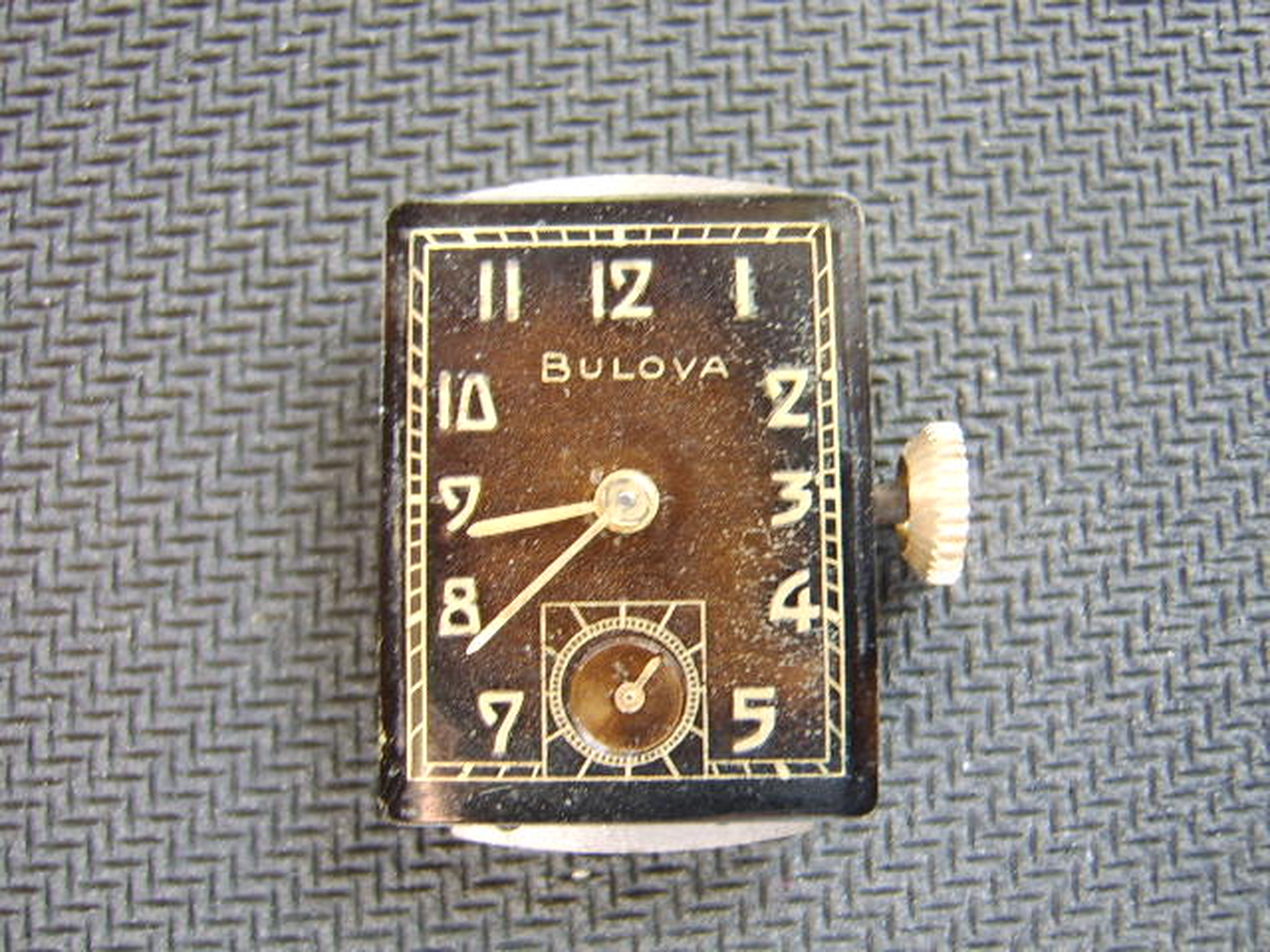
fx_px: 1137
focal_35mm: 31
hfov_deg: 58.4
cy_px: 476
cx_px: 635
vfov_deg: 45.4
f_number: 2.7
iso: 71
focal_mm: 8.13
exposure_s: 1/3
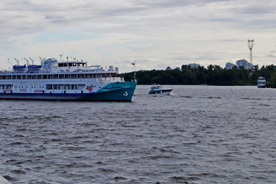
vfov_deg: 15.8
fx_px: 658
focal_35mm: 86
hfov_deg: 23.7
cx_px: 114
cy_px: 46
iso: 100
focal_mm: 35
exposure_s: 1/160
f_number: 11
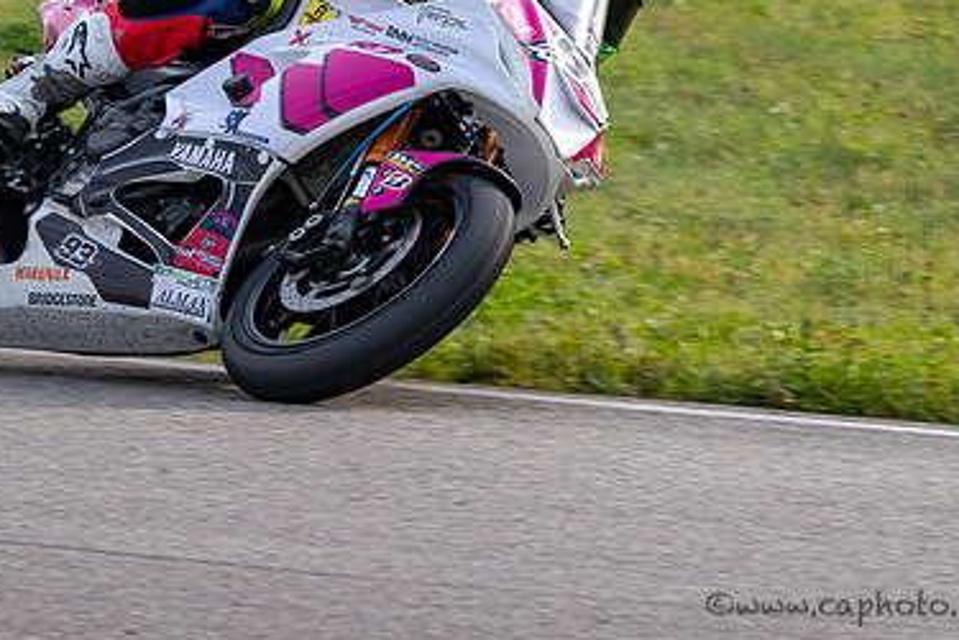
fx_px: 16728
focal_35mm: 628
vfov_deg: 2.2
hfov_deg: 3.3
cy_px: 112
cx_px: 346
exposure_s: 1/800
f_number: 11
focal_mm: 310
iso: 720
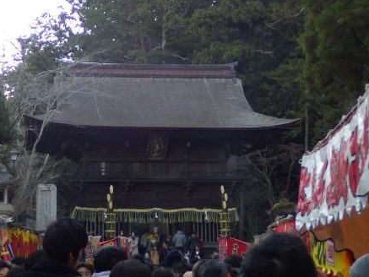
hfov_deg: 22.9
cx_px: 124
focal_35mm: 85
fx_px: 906
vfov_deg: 17.3
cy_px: 90
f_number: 3.5
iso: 125
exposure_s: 1/80
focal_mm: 10.3
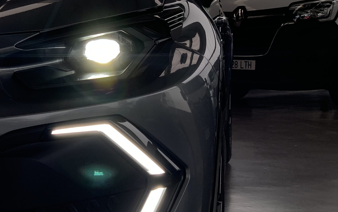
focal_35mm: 85
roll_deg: -0.3
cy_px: 122
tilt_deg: -5.4
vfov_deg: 15.4
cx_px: 100
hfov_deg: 24.2
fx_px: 783
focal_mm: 6
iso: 50
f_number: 2.4
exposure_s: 1/100
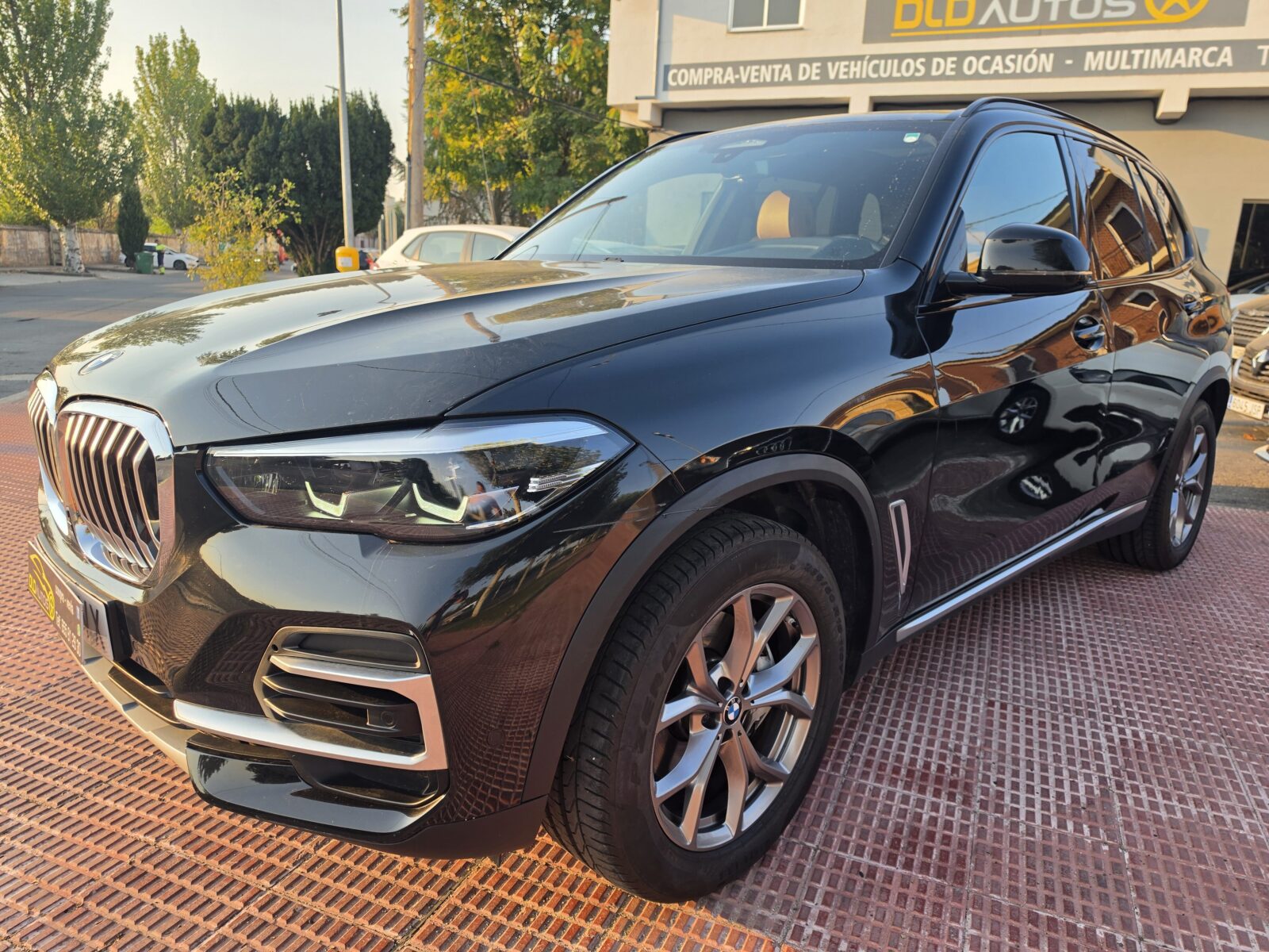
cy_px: 476
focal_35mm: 23
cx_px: 634
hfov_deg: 73.9
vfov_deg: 58.9
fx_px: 843
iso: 64
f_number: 1.4
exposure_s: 1/1610
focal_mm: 6.5
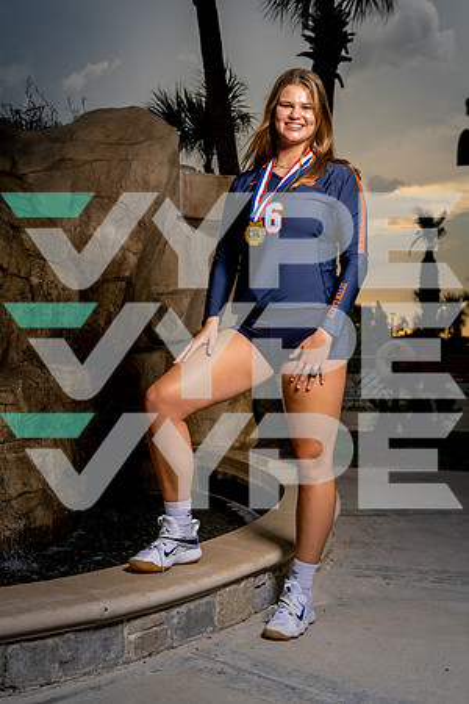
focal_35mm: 41
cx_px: 234
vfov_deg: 47.4
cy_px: 352
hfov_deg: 32.6
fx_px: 801
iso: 100
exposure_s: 1/200
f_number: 5
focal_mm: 41
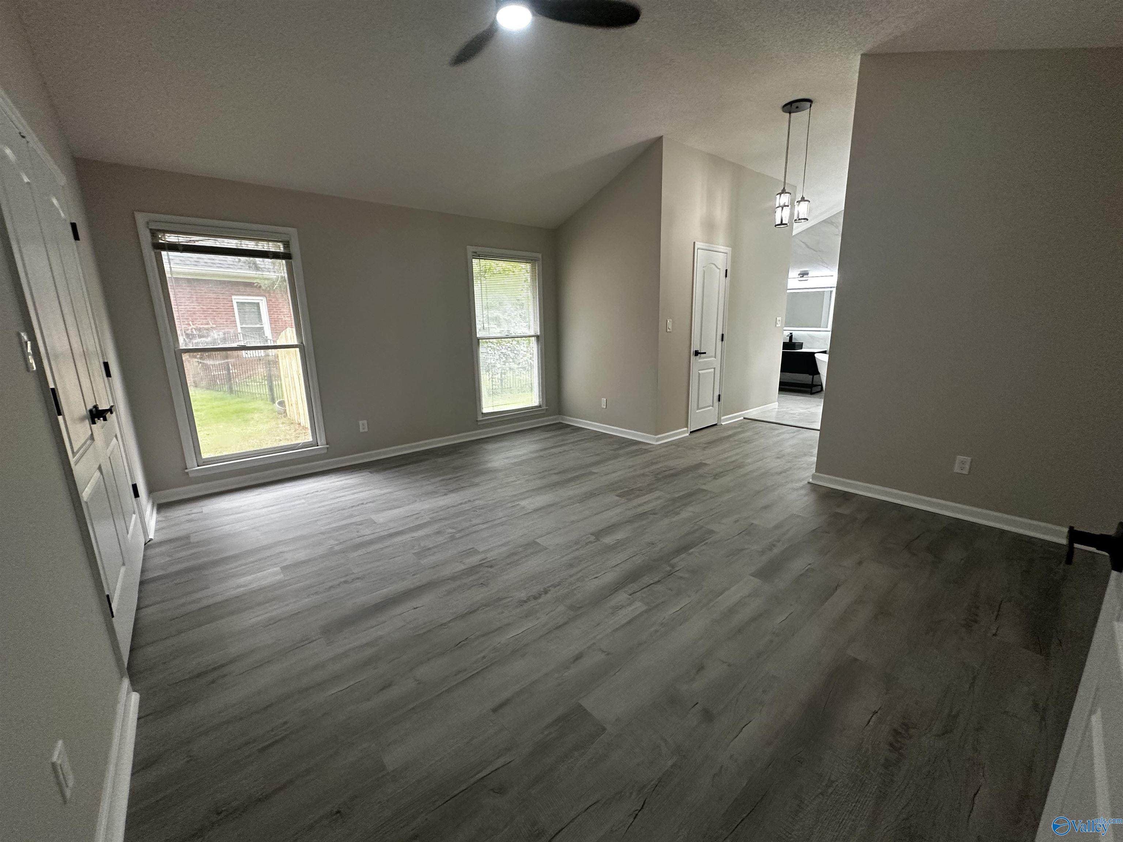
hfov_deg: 102.1
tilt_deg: -12.1
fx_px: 454
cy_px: 421
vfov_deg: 85.7
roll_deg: +0.4
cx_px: 562
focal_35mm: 14
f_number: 2.2
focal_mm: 2.22
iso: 320
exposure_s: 1/120
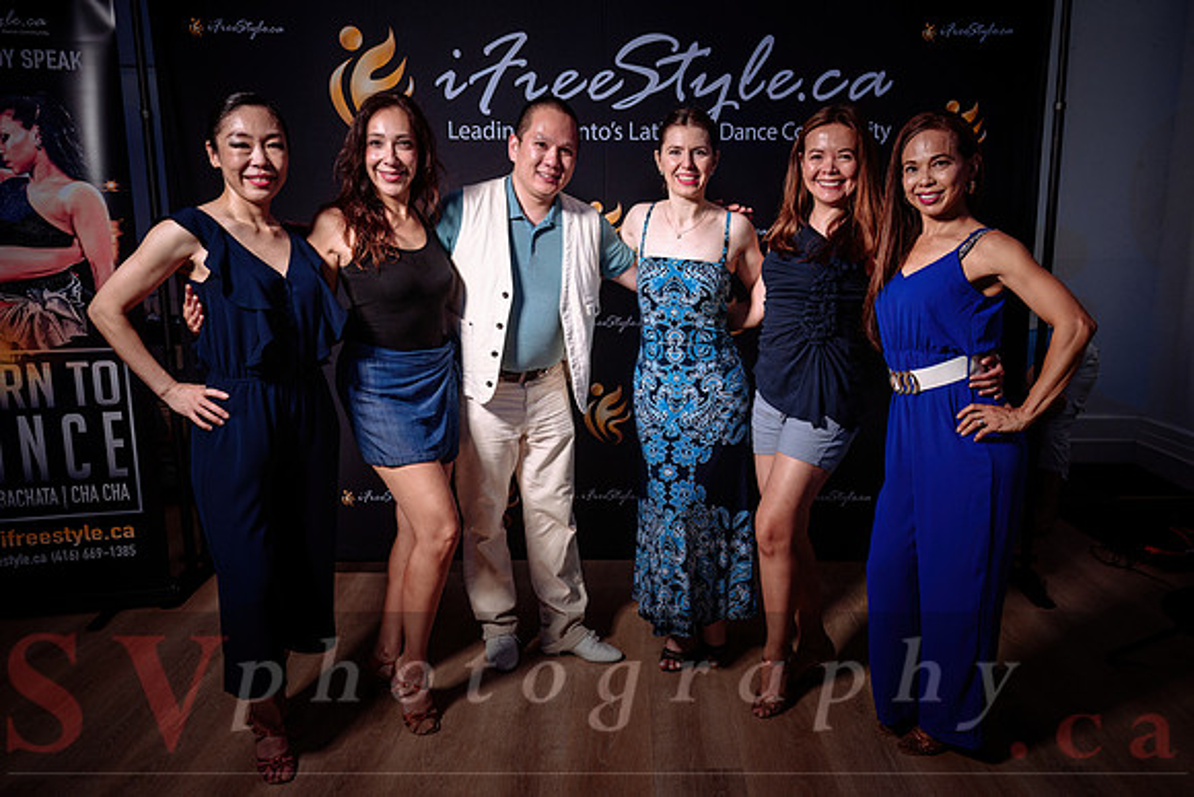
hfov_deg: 69.2
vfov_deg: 49.5
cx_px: 642
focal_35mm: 26
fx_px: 863
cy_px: 398
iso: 500
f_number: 3.5
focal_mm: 24
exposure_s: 1/125
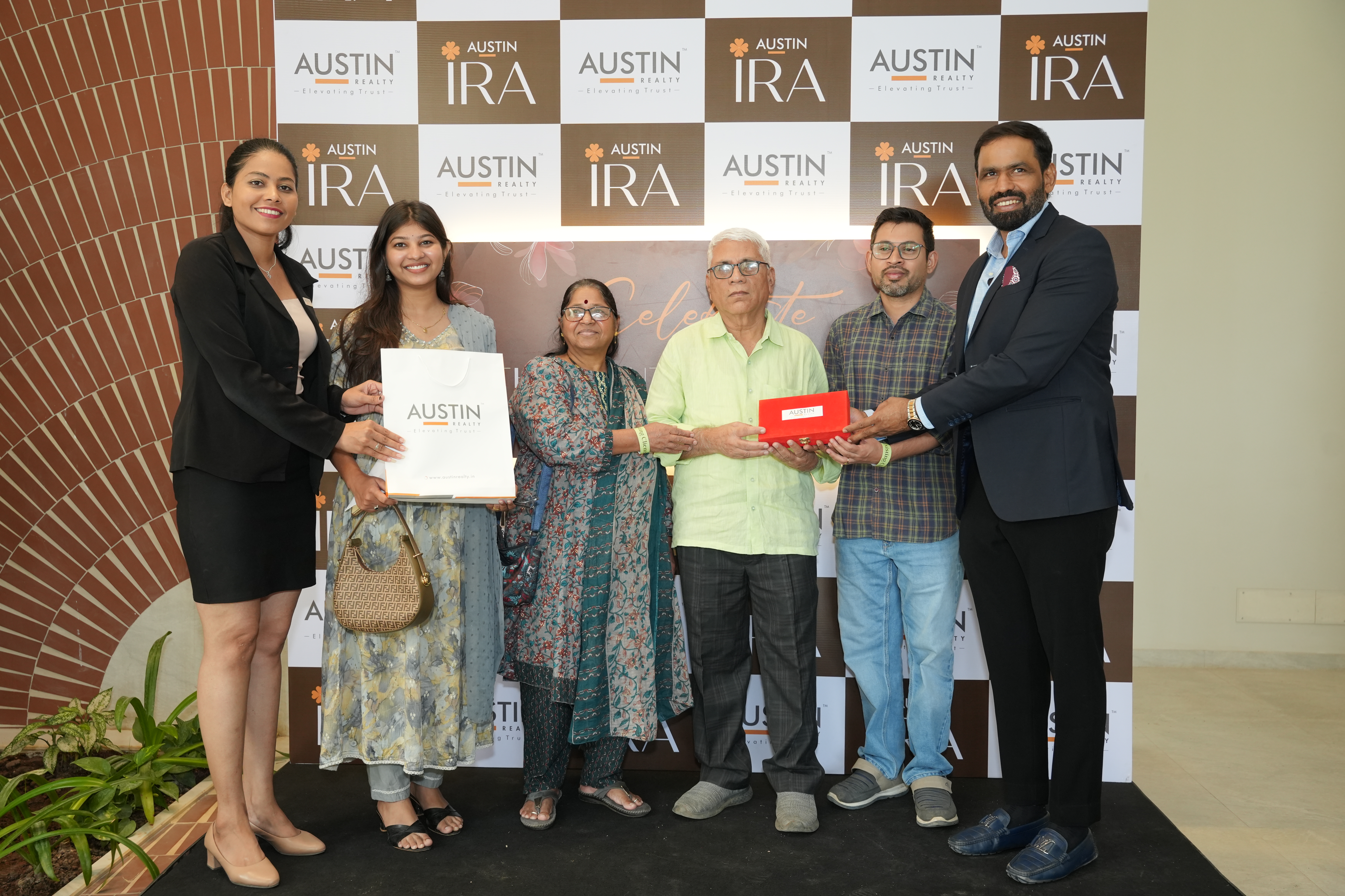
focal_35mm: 34
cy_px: 448
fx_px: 1270
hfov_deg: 55.8
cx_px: 672
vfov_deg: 38.9
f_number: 4.5
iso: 1250
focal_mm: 34
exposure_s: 1/160
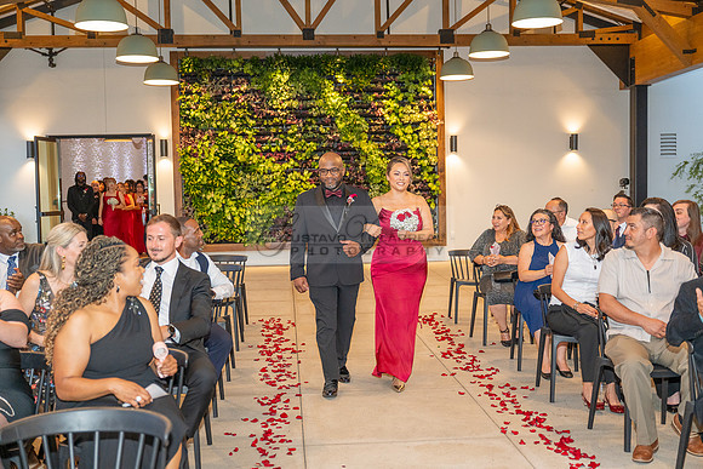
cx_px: 352
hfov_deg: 47.4
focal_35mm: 41
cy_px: 234
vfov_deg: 32.6
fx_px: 801
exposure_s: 1/200
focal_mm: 41
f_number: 2.8
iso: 1000
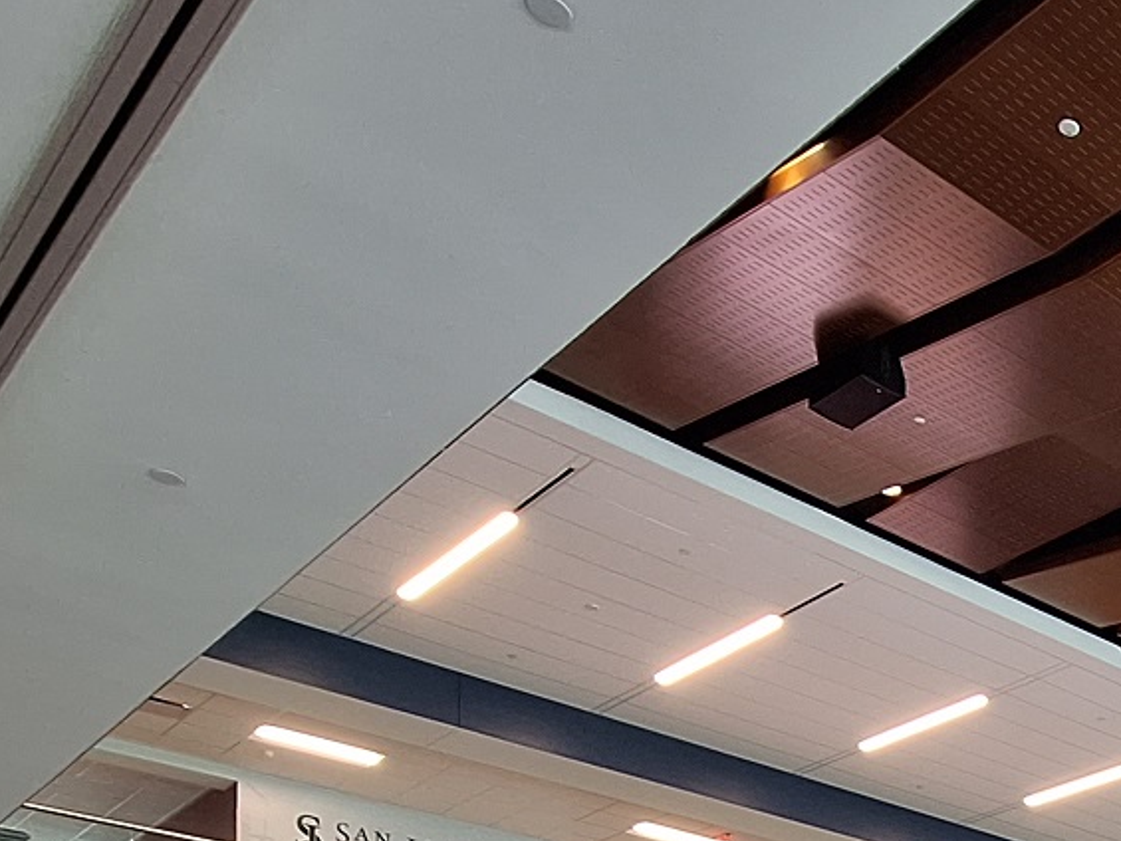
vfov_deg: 23.4
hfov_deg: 32.5
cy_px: 1341
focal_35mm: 46
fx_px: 1490
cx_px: 1407
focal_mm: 1.74
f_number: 2.2
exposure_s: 1/50
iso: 100
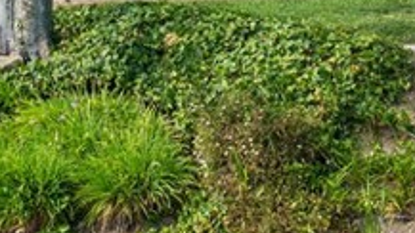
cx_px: 166
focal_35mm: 84
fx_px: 924
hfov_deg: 25.3
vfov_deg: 13.9
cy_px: -62
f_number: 10
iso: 100
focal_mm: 17
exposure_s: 1/4
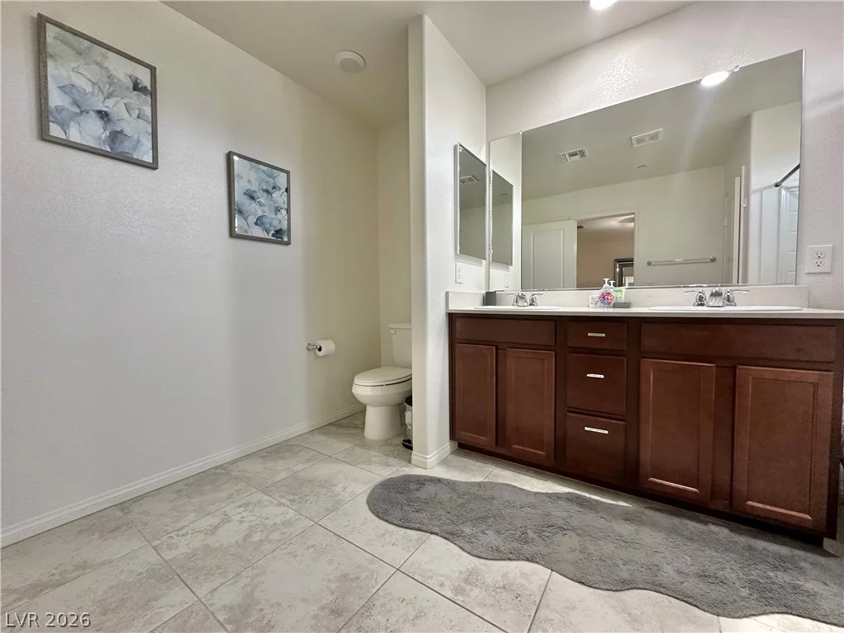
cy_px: 316
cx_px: 422
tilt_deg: -2.3
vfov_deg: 85.7
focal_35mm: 14
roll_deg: +0.6
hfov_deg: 102.1
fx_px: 341
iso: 250
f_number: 2.2
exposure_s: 1/120
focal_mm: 2.22
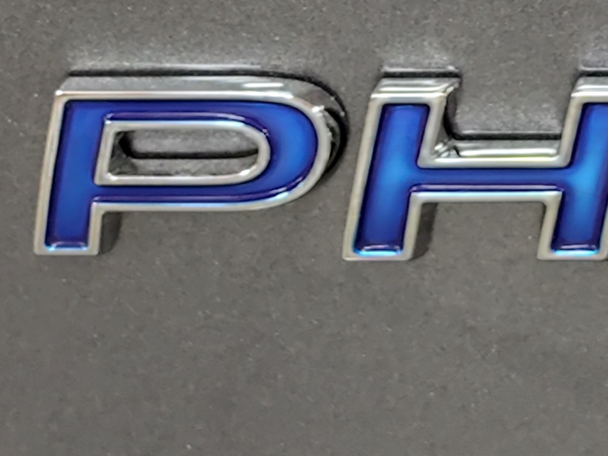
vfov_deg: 8.0
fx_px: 3250
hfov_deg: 10.7
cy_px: 6
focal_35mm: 185
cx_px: 399
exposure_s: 1/25
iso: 1250
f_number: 1.65
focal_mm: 6.19
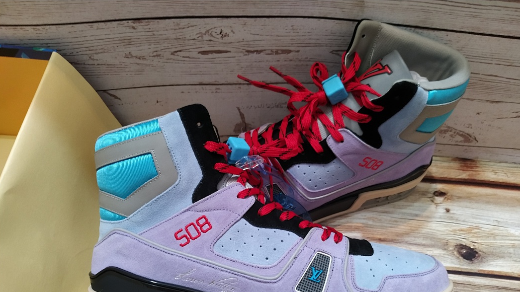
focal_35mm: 27
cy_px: 200
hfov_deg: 69.9
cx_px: 265
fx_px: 372
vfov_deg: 42.2
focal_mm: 3.94
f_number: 1.9
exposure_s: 1/20
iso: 400
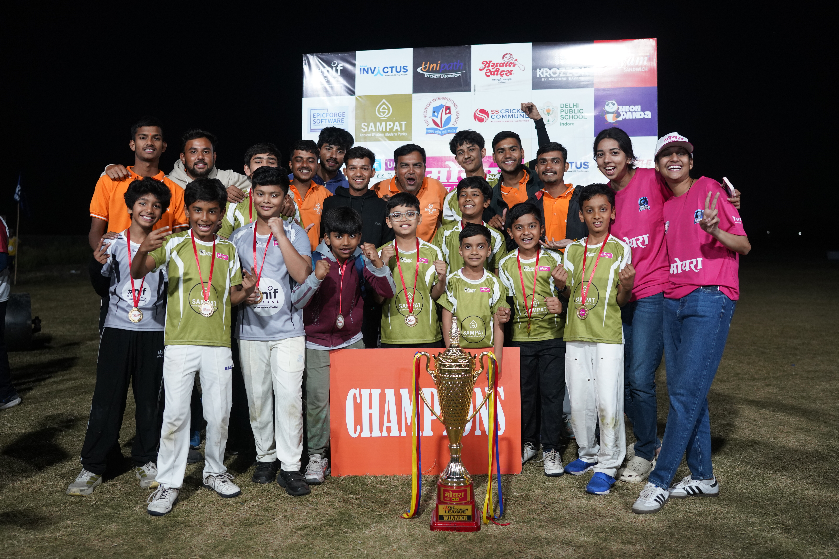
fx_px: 839
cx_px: 414
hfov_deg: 53.1
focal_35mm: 36
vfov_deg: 36.9
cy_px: 272
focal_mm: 35
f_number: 2.5
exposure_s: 1/125
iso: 1250
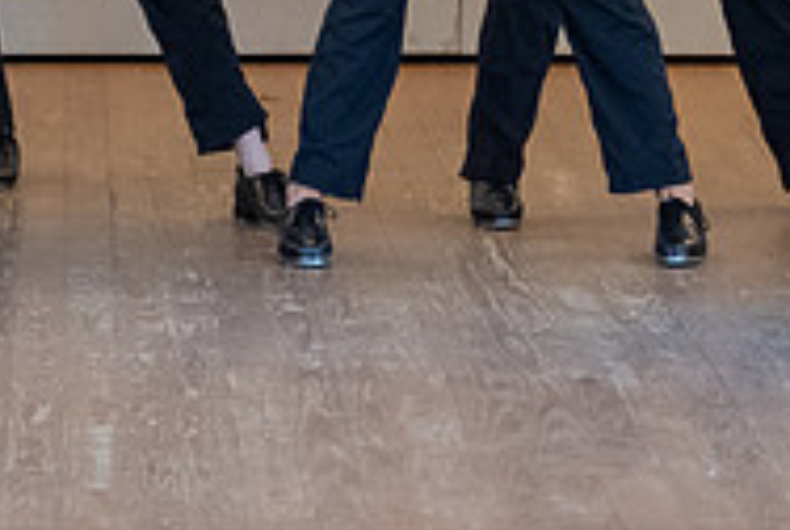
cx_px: 248
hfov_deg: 7.0
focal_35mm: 295
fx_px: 6484
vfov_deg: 4.6
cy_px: -291
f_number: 2.8
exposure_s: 1/200
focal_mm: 71
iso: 1600
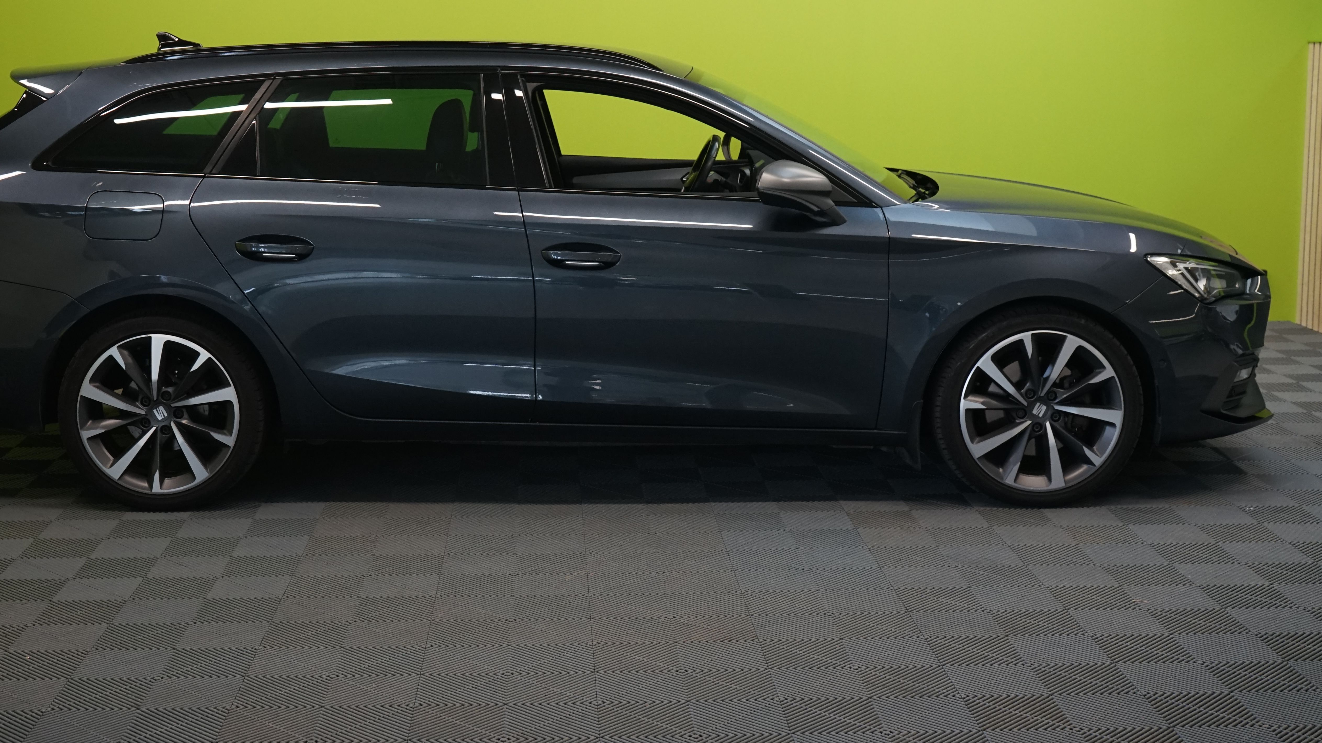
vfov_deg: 23.4
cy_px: 260
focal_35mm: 51
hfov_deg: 40.5
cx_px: 567
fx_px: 1788
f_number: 7.1
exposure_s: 1/30
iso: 1600
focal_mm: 41
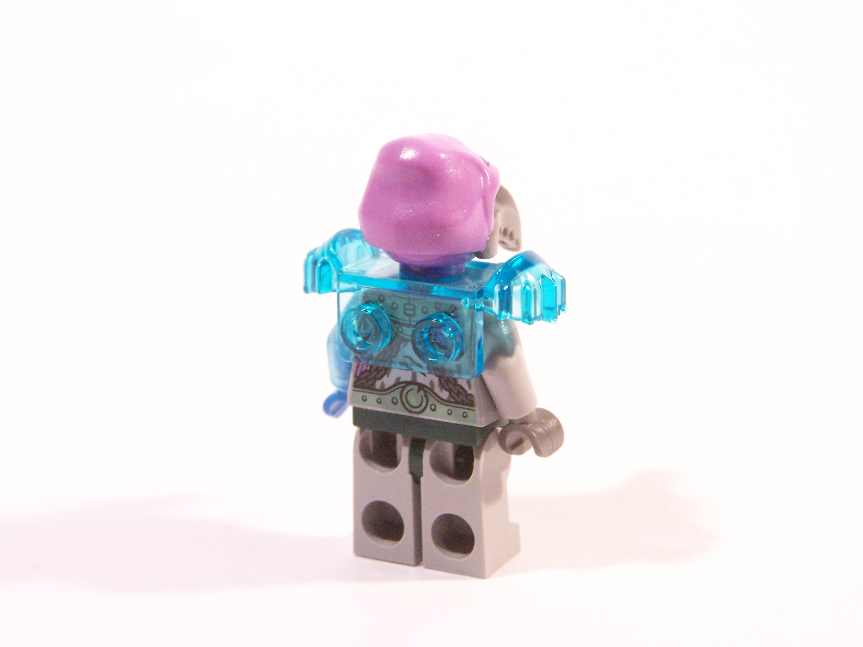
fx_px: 2643
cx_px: 433
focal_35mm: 106
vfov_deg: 14.0
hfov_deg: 18.5
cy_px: 326
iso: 400
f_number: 3.6
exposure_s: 1/30
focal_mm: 17.5
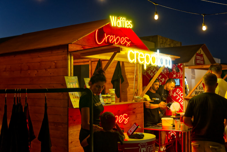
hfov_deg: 43.6
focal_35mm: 45
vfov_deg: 29.9
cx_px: 114
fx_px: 284
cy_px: 76
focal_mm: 30
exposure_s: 1/160
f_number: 2.8
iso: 1600
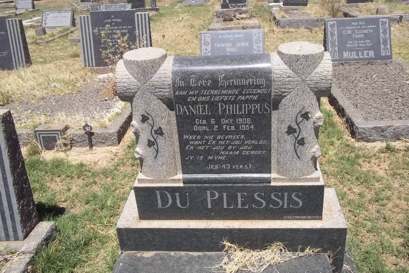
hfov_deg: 55.8
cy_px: 131
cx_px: 207
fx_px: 386
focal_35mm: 34
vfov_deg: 38.9
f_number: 5.5
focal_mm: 5.7
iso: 80
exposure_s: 1/500
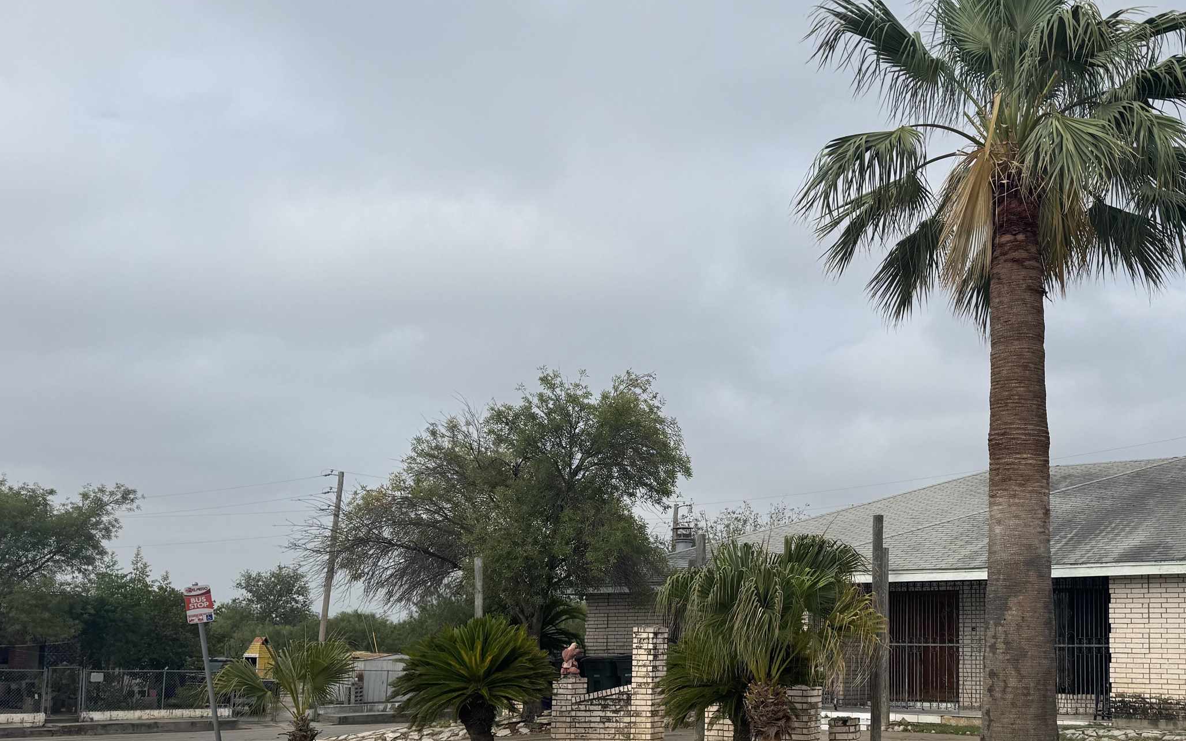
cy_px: 549
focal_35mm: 38
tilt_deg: +4.2
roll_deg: -1.0
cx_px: 863
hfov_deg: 49.8
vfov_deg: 33.0
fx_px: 1228
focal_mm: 6.76
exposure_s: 1/3802
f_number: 1.78
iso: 80
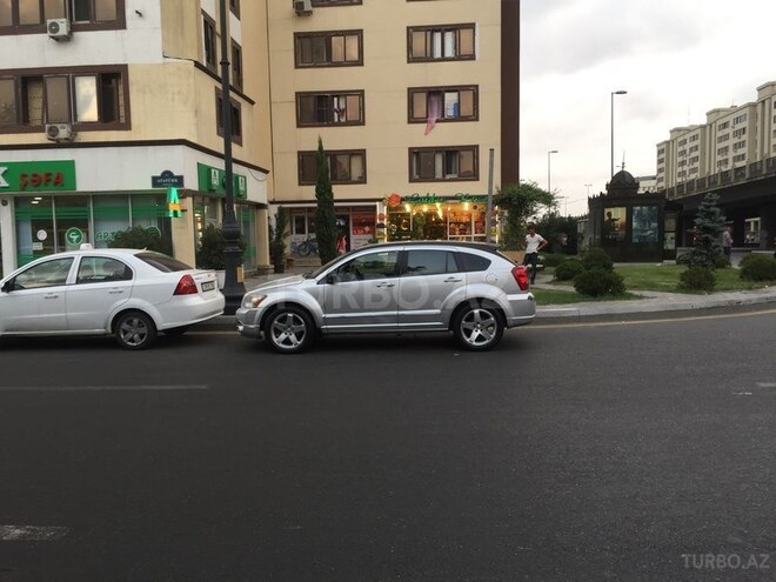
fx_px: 650
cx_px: 388
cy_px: 291
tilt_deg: -4.3
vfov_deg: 48.2
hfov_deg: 61.7
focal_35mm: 29
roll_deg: -1.6
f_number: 2.2
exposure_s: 1/100
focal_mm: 4.15
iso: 40
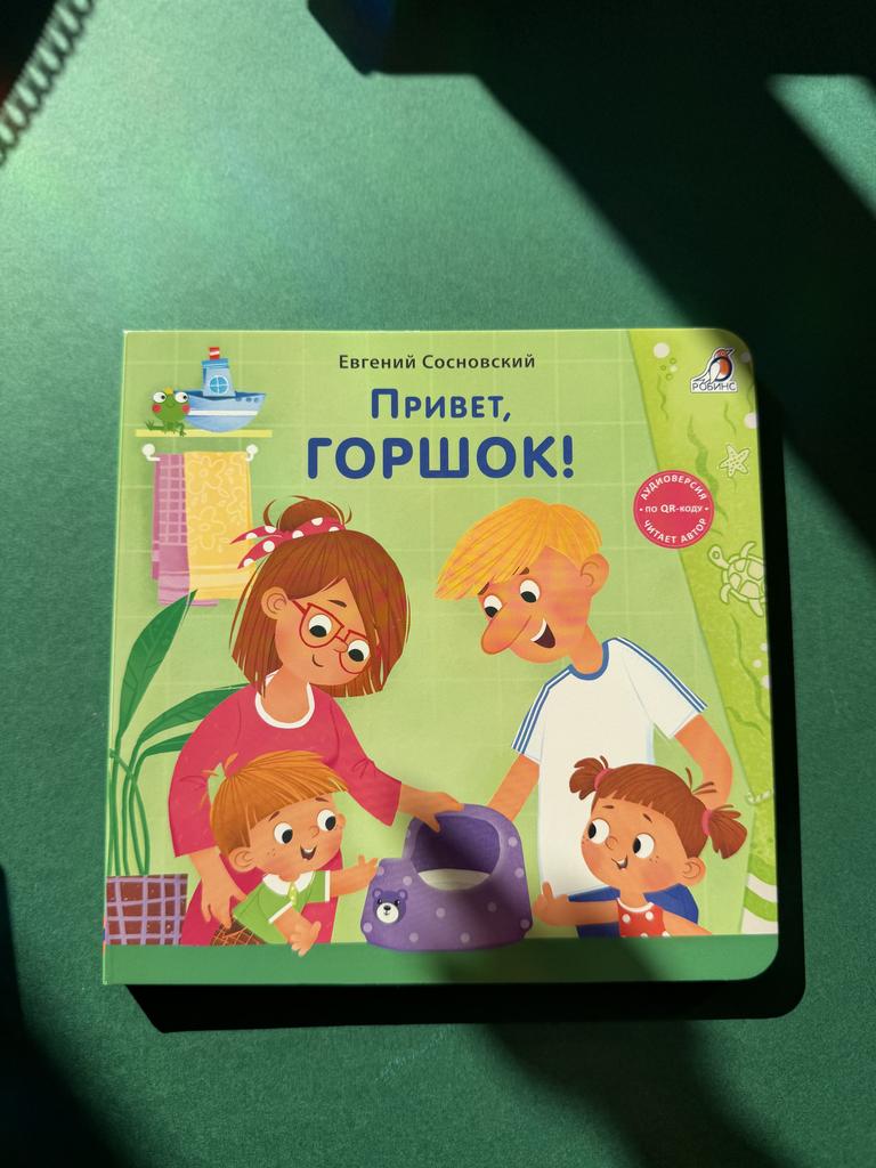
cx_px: 438
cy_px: 584
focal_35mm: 24
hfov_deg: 56.8
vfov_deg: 71.6
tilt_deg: -82.4
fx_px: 810
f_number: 1.78
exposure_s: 1/4405
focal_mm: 6.76
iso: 80
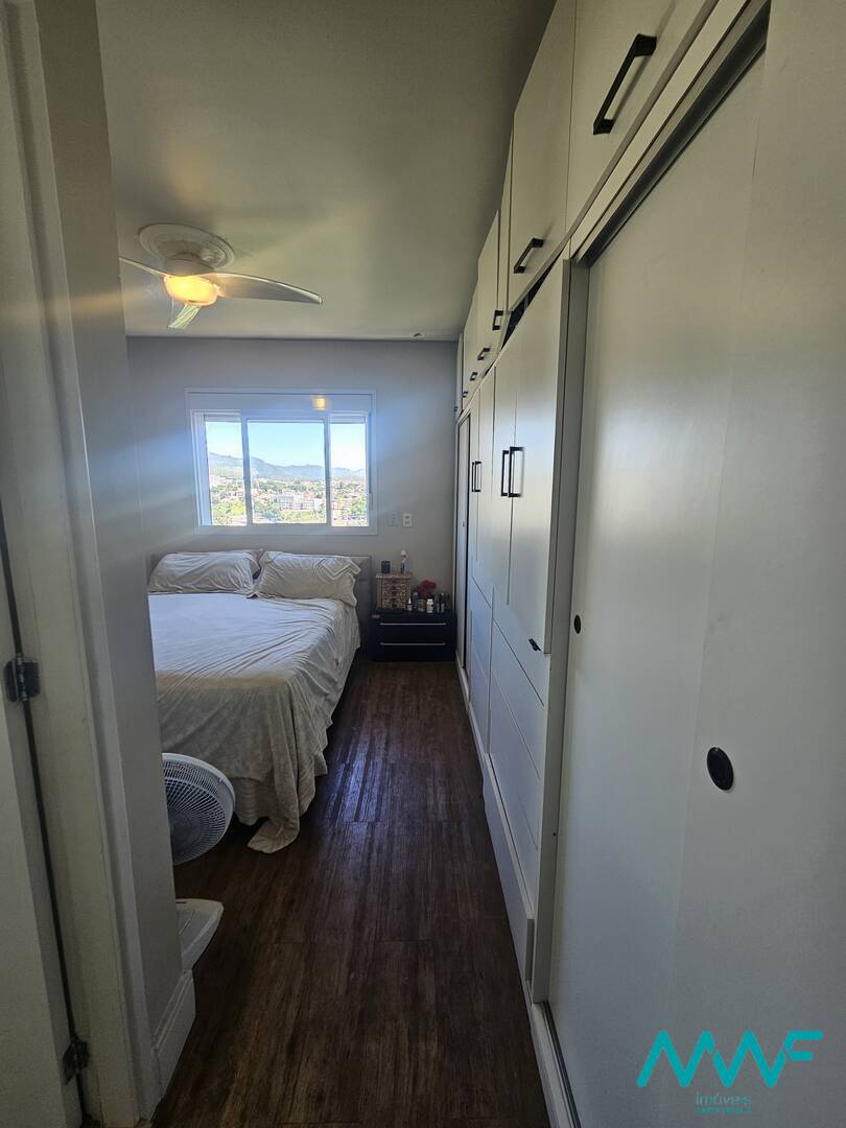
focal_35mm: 13
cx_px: 423
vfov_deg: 106.2
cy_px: 564
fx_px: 424
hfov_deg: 89.9
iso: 50
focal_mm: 2.2
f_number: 2.2
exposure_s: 1/60
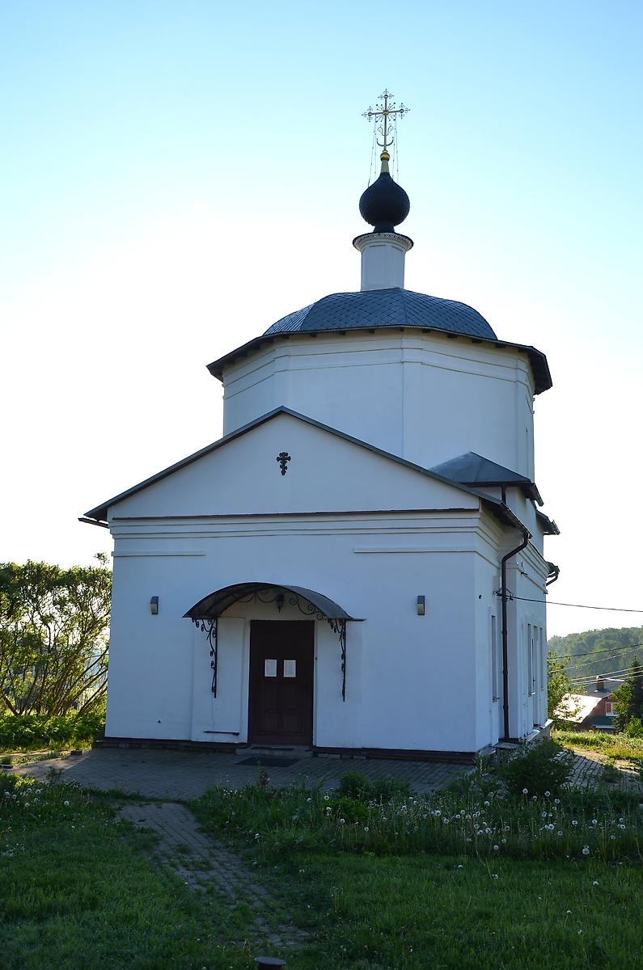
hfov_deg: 35.3
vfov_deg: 51.4
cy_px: 485
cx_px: 322
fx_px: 1009
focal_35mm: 38
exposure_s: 1/250
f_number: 8
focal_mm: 25
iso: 125
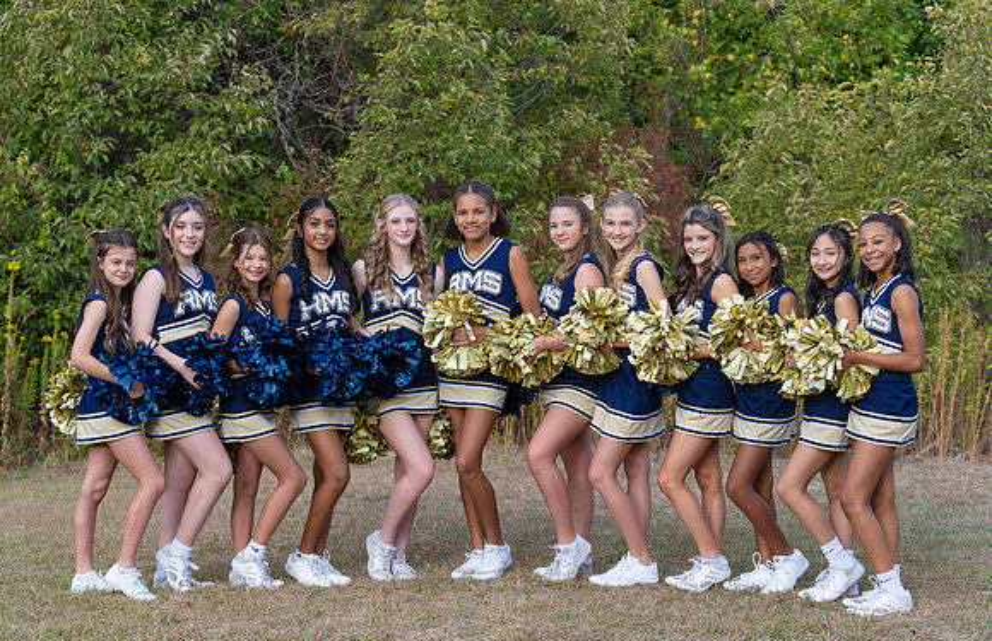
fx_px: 2036
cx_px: 513
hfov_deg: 27.4
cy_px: 340
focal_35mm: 75
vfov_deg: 17.9
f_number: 3.5
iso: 125
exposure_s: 1/400
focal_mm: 70
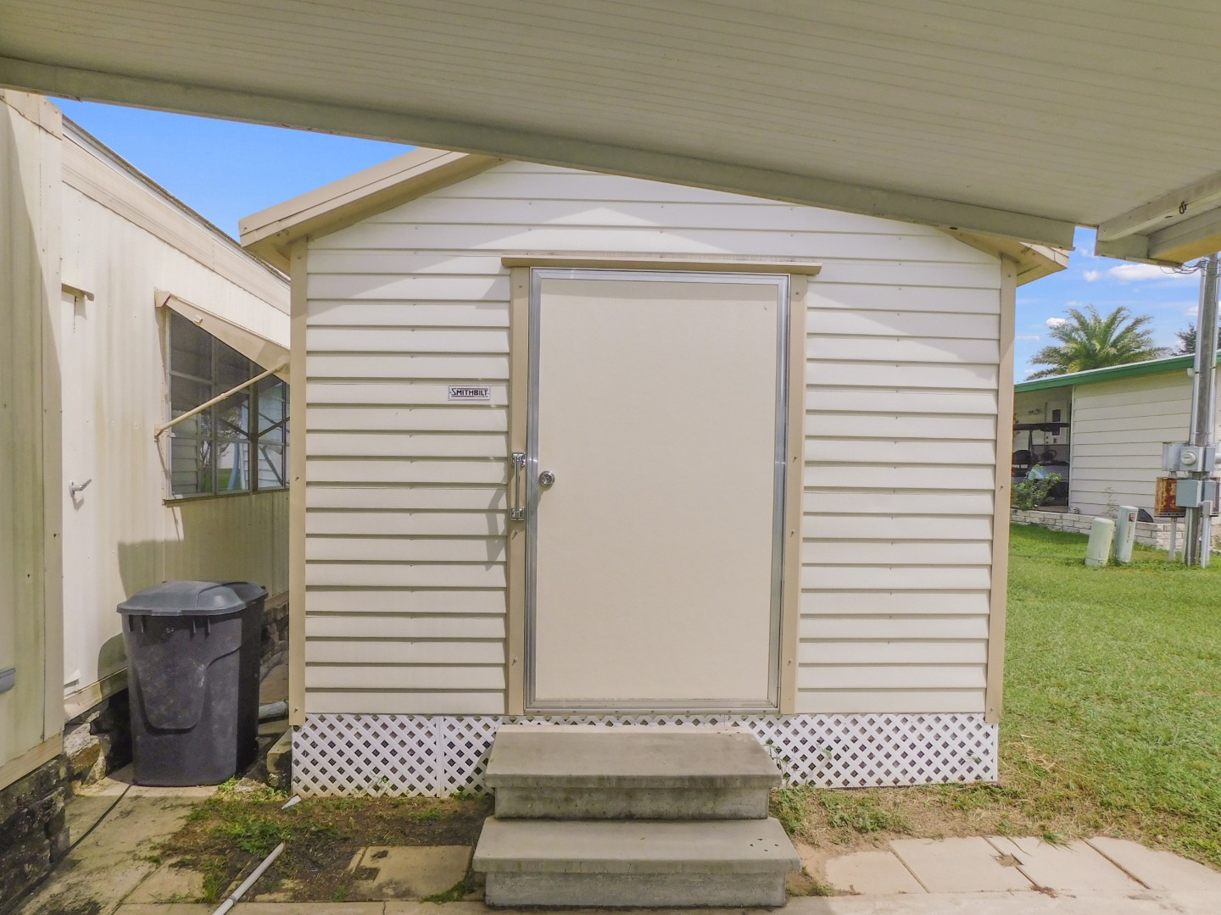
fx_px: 811
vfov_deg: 58.9
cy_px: 458
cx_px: 610
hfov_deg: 73.9
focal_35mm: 23
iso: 125
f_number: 6
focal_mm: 4
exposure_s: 1/500
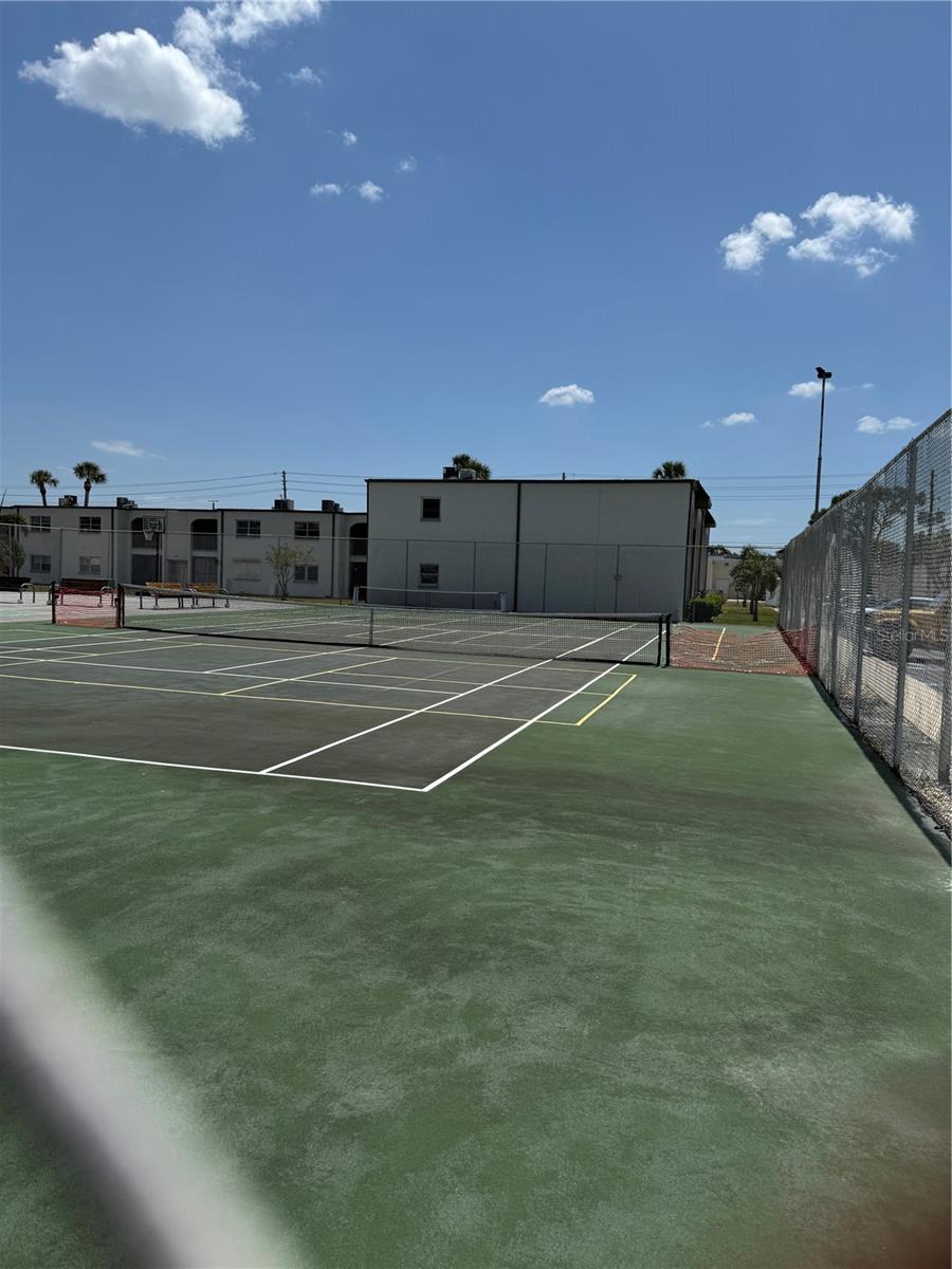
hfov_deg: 56.8
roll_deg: -2.1
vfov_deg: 71.6
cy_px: 634
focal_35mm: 24
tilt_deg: -4.1
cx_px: 476
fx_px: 880
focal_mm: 6.76
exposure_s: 1/9009
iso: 80
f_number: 1.78
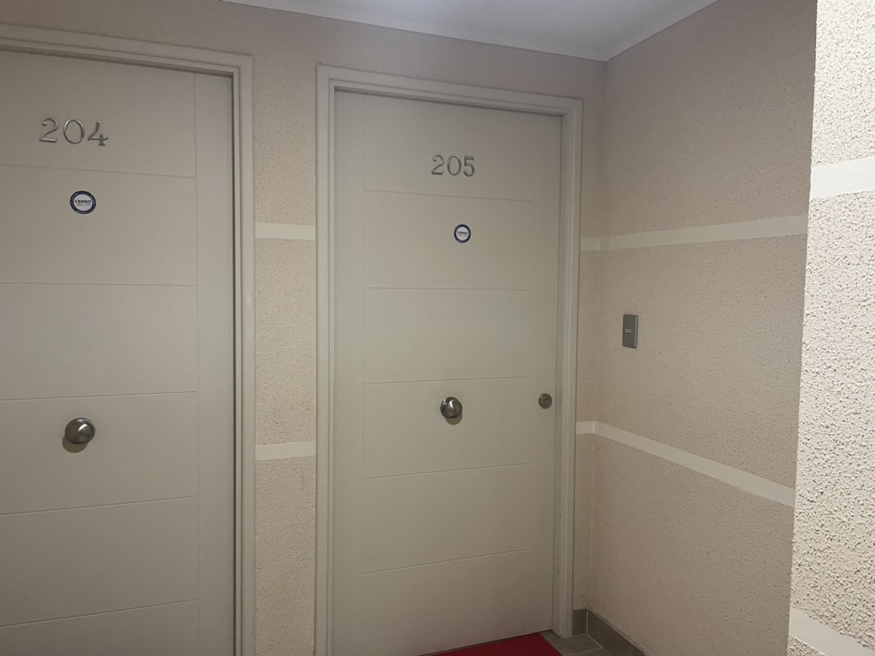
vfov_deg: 53.1
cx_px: 438
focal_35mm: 26
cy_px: 328
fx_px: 657
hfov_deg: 67.3
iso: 125
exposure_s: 1/63
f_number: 1.6
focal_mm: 4.2
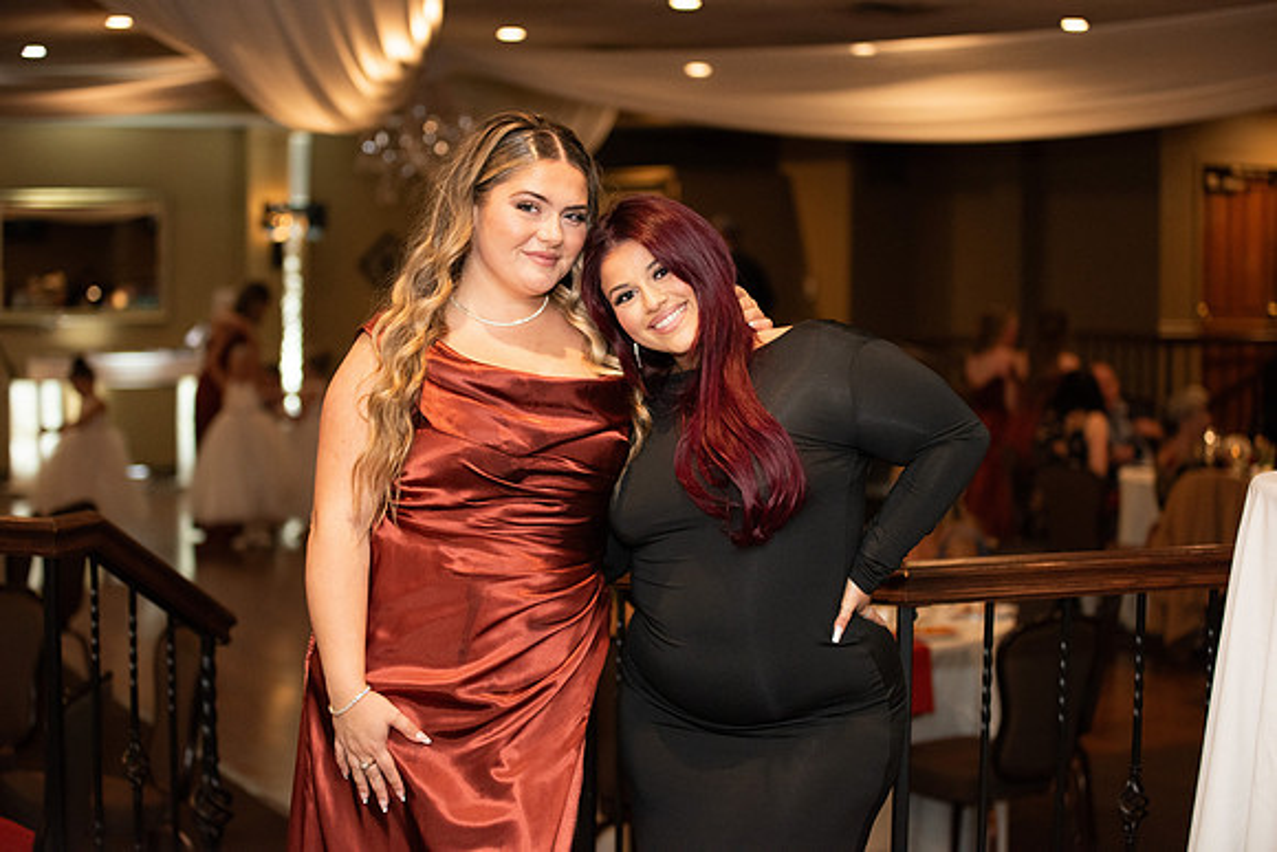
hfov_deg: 28.8
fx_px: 2484
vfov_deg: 19.5
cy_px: 426
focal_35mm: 70
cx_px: 638
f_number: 2.8
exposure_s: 1/160
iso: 2000
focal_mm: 70
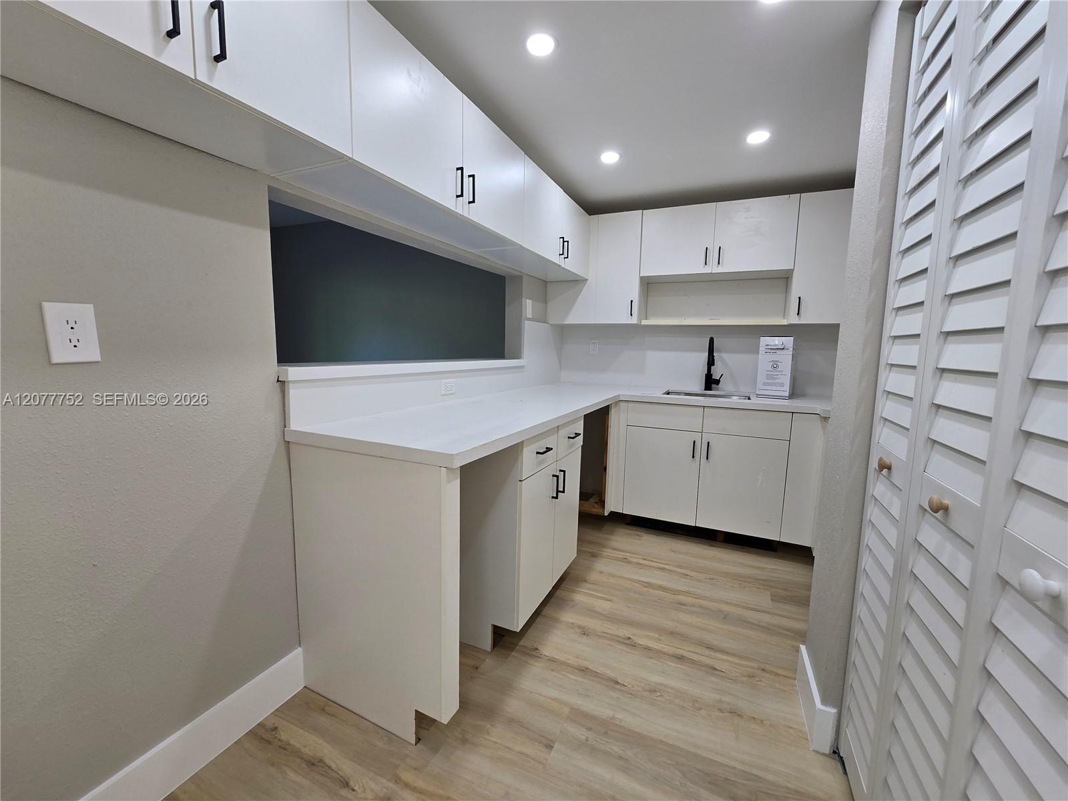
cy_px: 400
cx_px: 534
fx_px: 401
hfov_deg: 106.2
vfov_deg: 89.9
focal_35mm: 13
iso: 50
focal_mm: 2.2
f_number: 2.2
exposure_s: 1/60
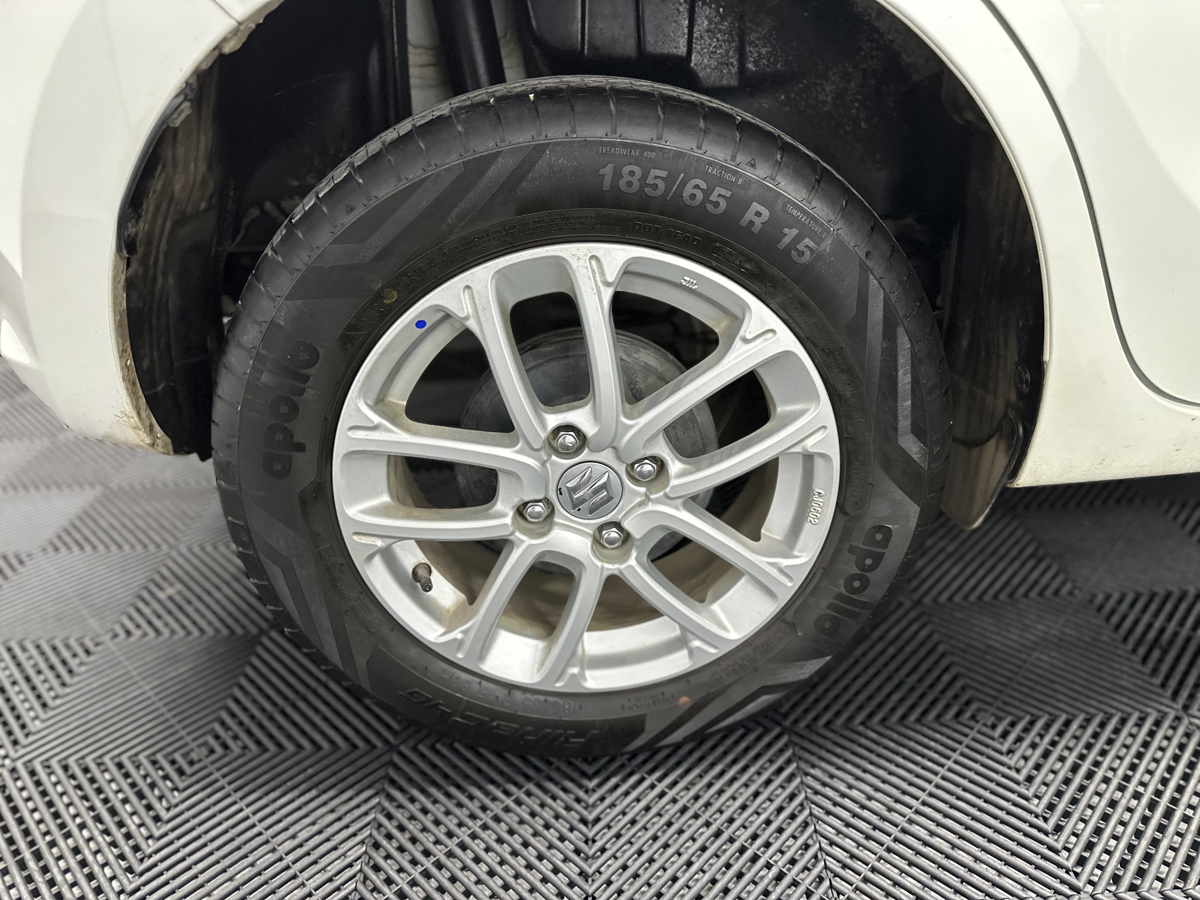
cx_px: 600
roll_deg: +3.0
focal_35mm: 24
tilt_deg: -28.2
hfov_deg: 71.6
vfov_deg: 56.8
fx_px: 832
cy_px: 450
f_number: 1.78
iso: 400
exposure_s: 1/50
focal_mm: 6.86
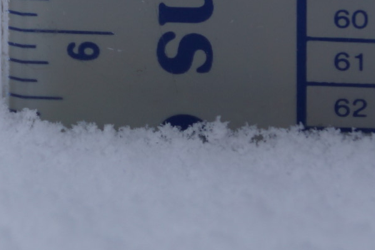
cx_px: 113
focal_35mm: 1200
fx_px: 12489
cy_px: 77
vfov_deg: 1.1
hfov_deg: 1.7
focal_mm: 250
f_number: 6.3
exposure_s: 1/400
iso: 100
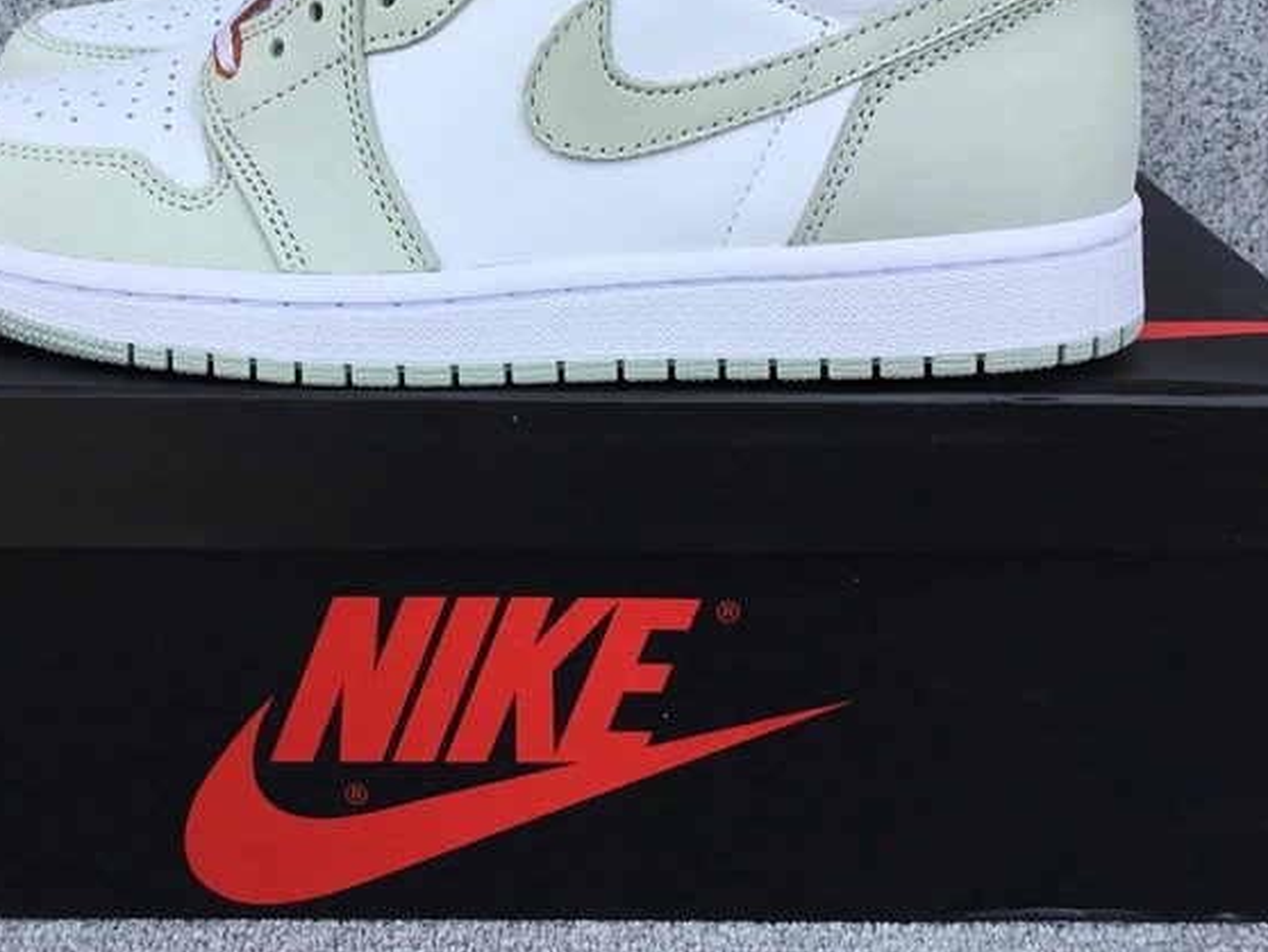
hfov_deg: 38.0
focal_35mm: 50
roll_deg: -0.5
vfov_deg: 28.6
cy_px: 201
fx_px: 1832
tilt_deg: -15.5
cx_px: 500
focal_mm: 3.3
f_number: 2.4
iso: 25
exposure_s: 1/413
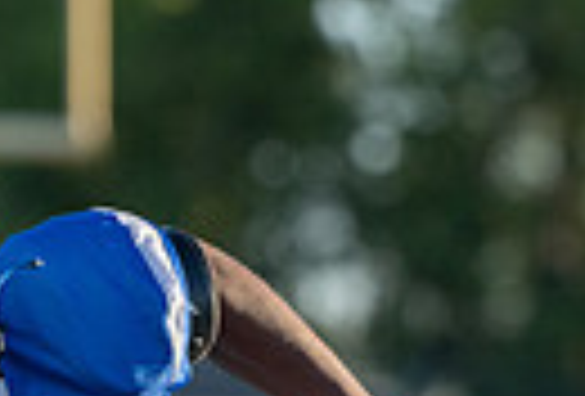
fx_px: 22840
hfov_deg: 1.5
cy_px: 819
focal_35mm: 1399
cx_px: 250
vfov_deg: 1.0
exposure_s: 1/1250
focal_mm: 279
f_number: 5.6
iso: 500
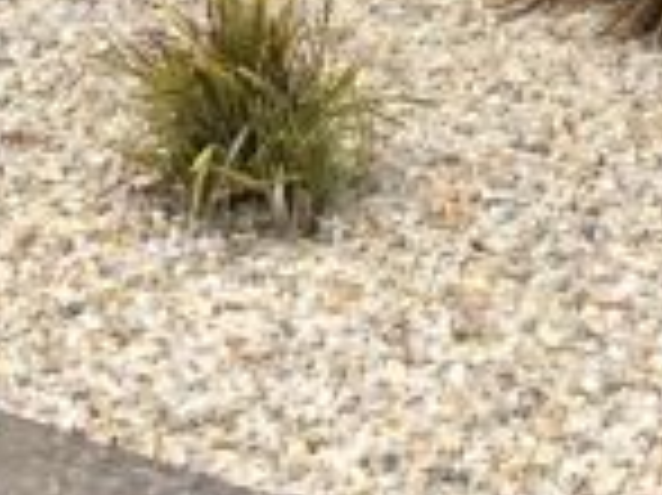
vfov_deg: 7.7
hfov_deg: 11.3
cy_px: -812
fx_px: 3325
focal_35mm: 174
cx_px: 513
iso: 32
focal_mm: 3.3
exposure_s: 1/1845
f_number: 2.4
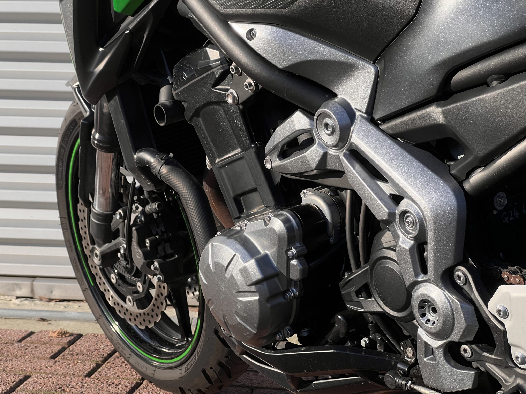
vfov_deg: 19.1
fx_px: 1170
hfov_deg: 25.3
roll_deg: -0.5
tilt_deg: -6.9
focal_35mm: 77
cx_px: 263
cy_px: 197
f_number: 2.8
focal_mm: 9
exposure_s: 1/497
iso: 32
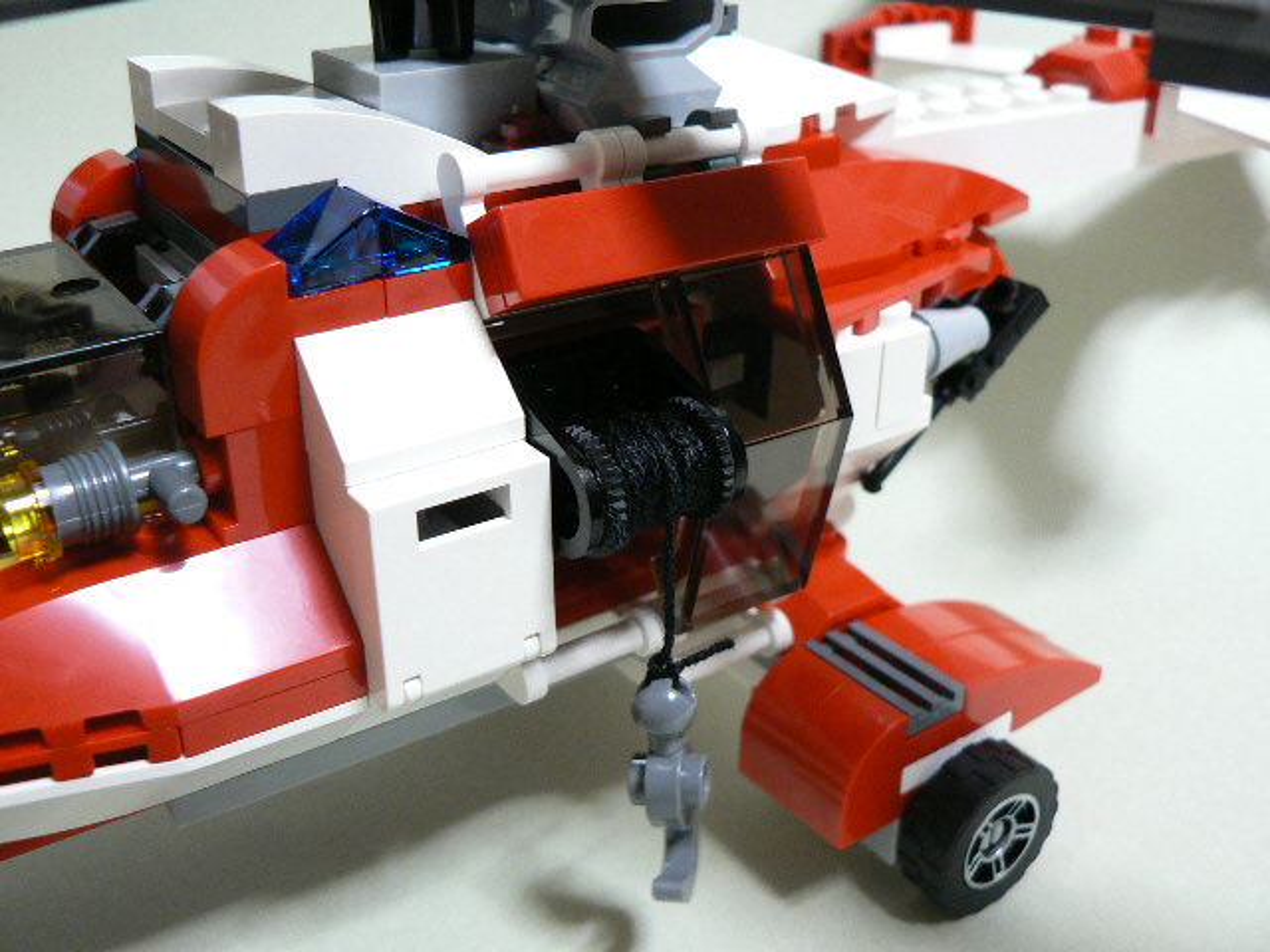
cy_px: 476
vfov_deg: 39.7
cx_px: 635
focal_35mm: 36
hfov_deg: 51.4
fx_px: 1321
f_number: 2.8
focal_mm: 6
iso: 200
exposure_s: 1/13
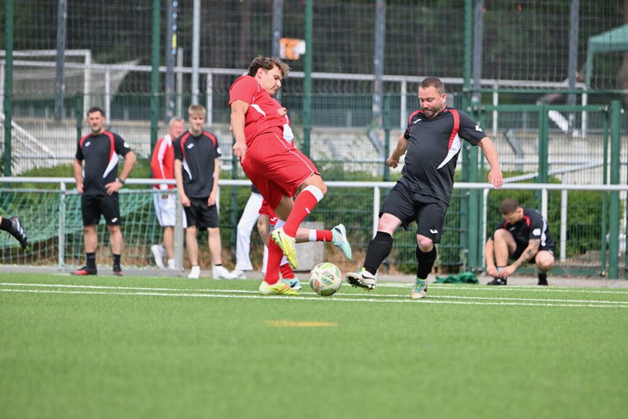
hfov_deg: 5.7
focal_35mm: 360
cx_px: 314
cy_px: 210
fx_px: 6280
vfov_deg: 3.8
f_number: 5.6
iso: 400
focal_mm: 360
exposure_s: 1/1600
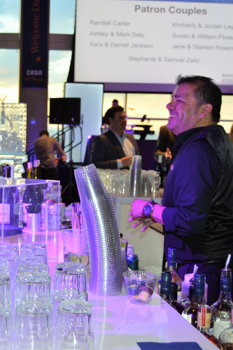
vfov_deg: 57.3
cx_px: 116
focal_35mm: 33
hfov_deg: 39.9
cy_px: 175
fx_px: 321
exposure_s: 1/125
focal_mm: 22
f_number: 4
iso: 400
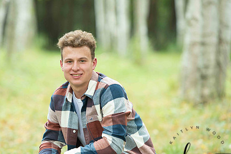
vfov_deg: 5.9
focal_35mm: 232
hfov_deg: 8.9
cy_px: 85
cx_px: 85
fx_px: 1488
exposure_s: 1/200
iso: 400
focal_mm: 165
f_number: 3.2
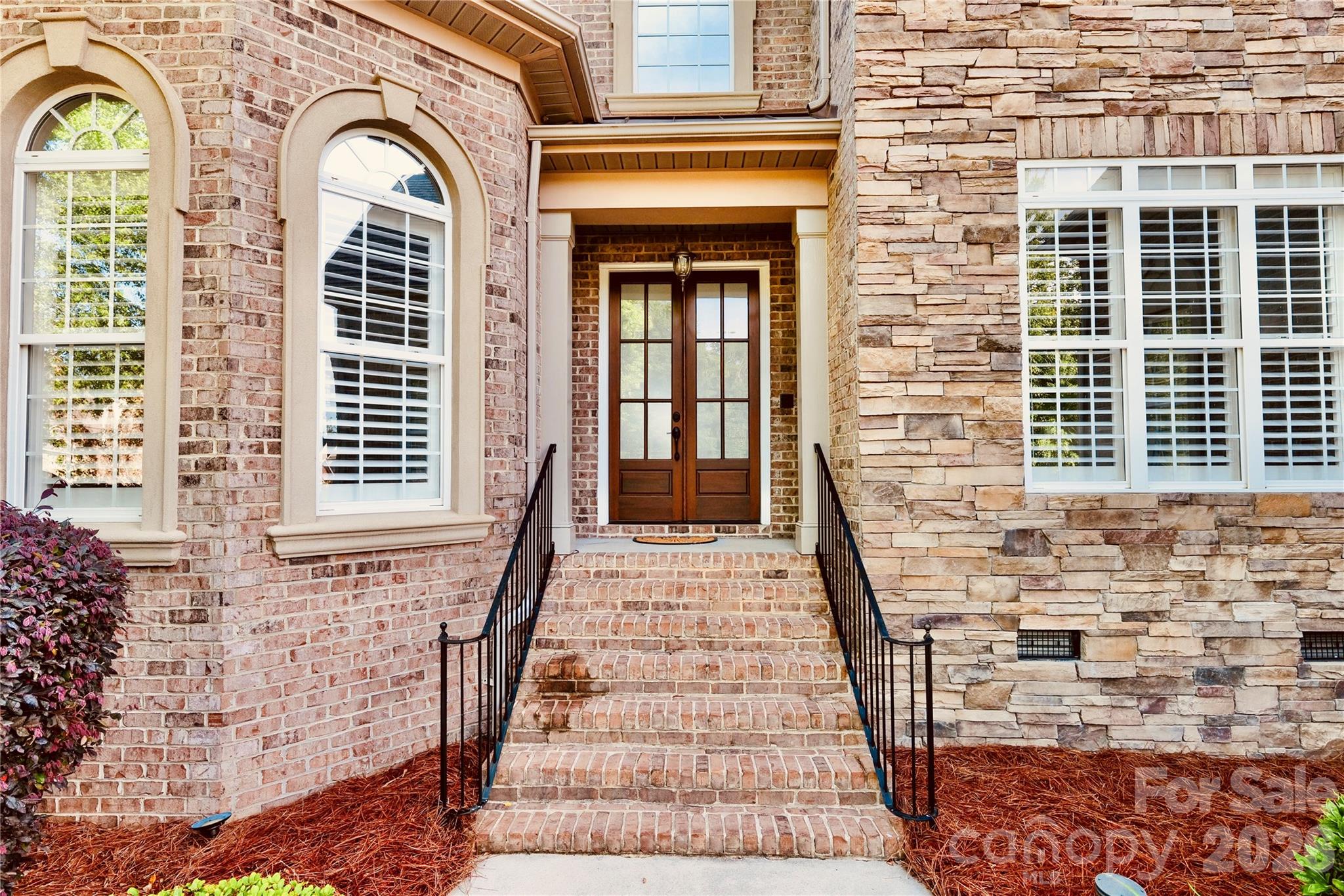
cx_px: 672
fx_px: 635
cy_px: 448
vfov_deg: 70.4
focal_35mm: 17
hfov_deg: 93.3
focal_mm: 17
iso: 500
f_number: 9
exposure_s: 1/50
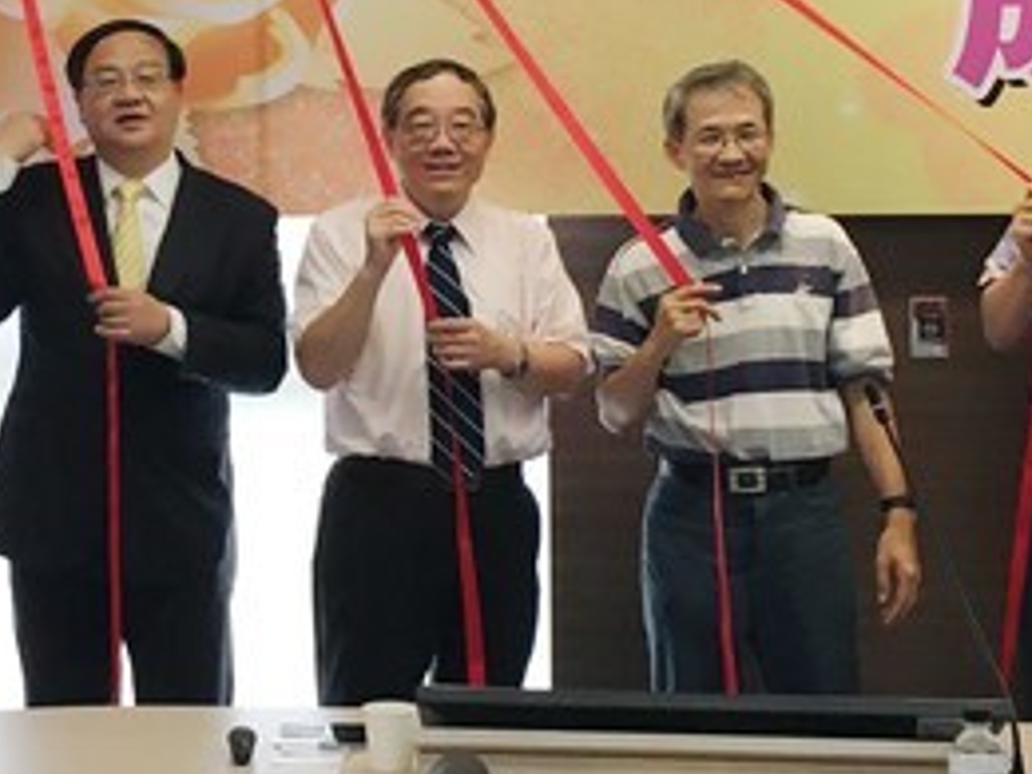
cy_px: 24
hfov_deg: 28.9
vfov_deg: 21.3
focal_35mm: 67
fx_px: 1997
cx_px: 437
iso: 25
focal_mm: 4.15
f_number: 2.2
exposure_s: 1/30
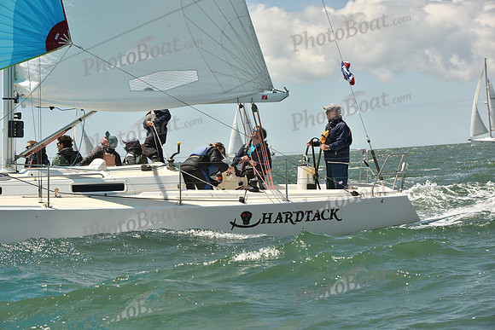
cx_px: 248
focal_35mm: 135
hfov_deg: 15.2
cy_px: 165
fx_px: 1857
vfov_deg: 10.2
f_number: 11
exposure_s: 1/800
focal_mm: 135
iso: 320
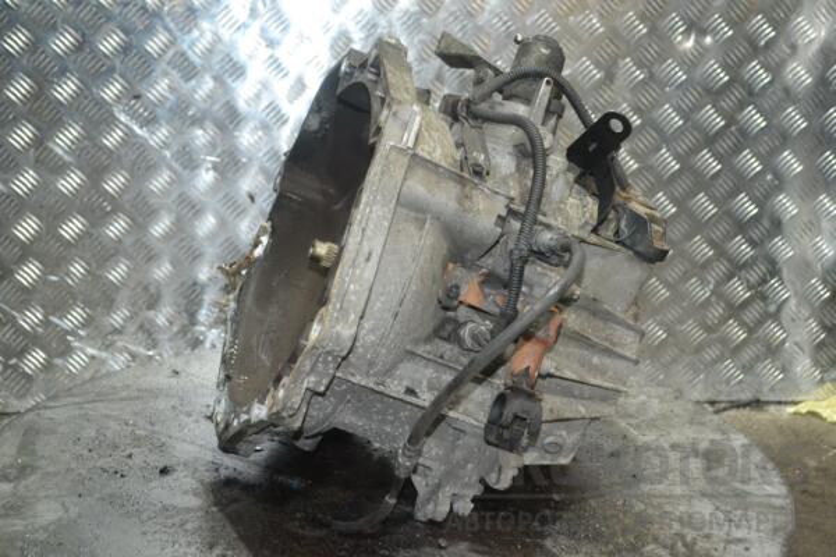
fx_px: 1219
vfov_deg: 25.8
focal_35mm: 52
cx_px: 418
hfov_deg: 37.9
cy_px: 278
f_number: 5
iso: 2500
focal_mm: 35
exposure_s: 1/60
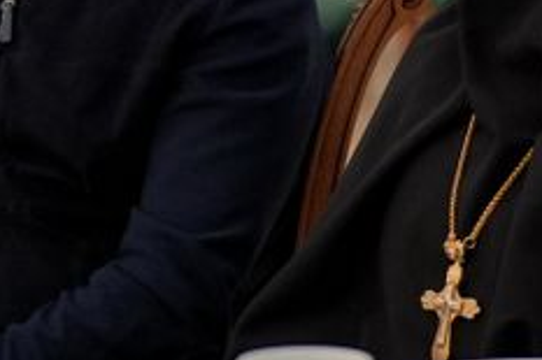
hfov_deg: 5.4
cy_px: -65
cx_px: 173
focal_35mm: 381
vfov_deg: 3.6
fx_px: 5732
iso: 1250
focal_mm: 85
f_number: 2.8
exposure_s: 1/320
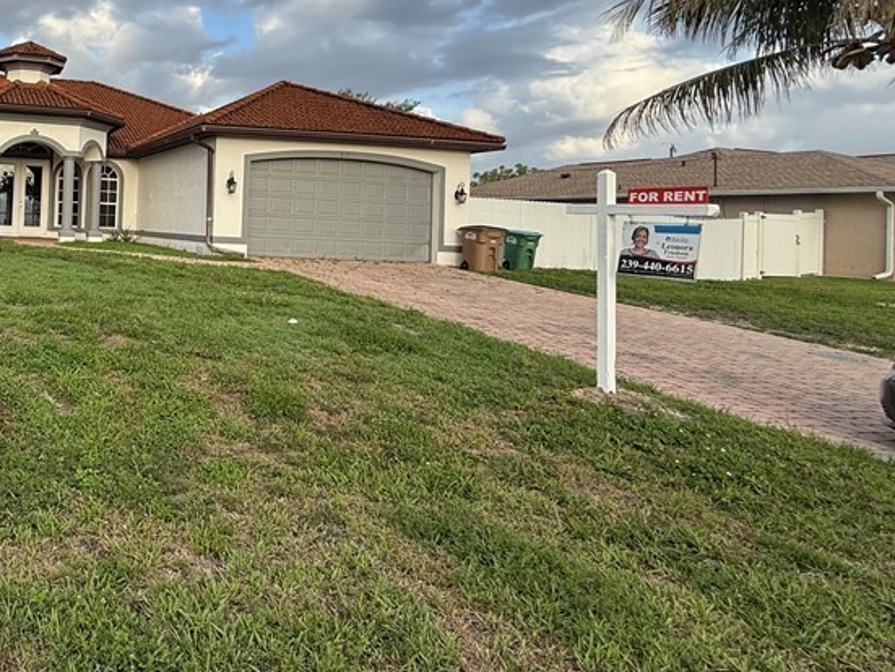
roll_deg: -3.0
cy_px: 208
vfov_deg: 51.8
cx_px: 65
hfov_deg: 56.5
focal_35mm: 26
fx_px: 673
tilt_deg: +1.5
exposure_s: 1/631
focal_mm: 2.22
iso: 50
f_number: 2.2
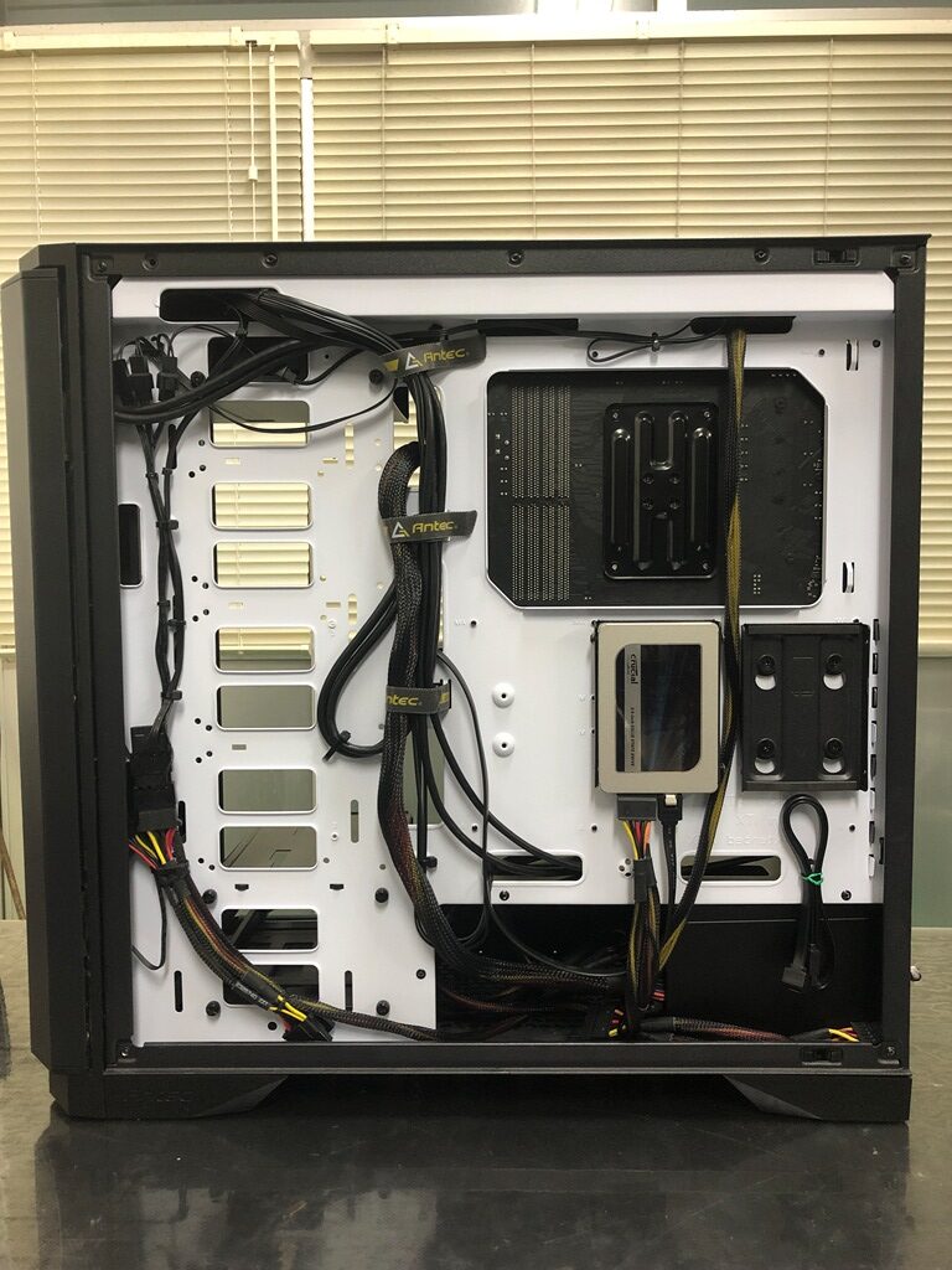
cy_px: 635
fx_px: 1027
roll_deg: +1.6
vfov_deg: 63.4
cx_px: 476
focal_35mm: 28
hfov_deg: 49.7
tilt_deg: -4.0
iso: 64
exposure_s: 1/17
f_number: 1.8
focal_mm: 3.99
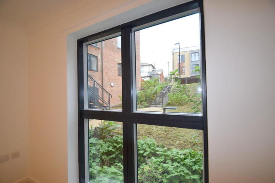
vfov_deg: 77.4
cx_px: 138
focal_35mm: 15
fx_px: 115
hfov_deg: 100.4
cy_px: 92
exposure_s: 1/80
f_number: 4.5
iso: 640
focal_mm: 10
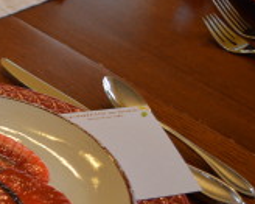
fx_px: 777
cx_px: -86
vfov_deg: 14.9
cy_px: 90
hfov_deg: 17.4
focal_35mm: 103
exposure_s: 1/50
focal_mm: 24
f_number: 4
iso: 400
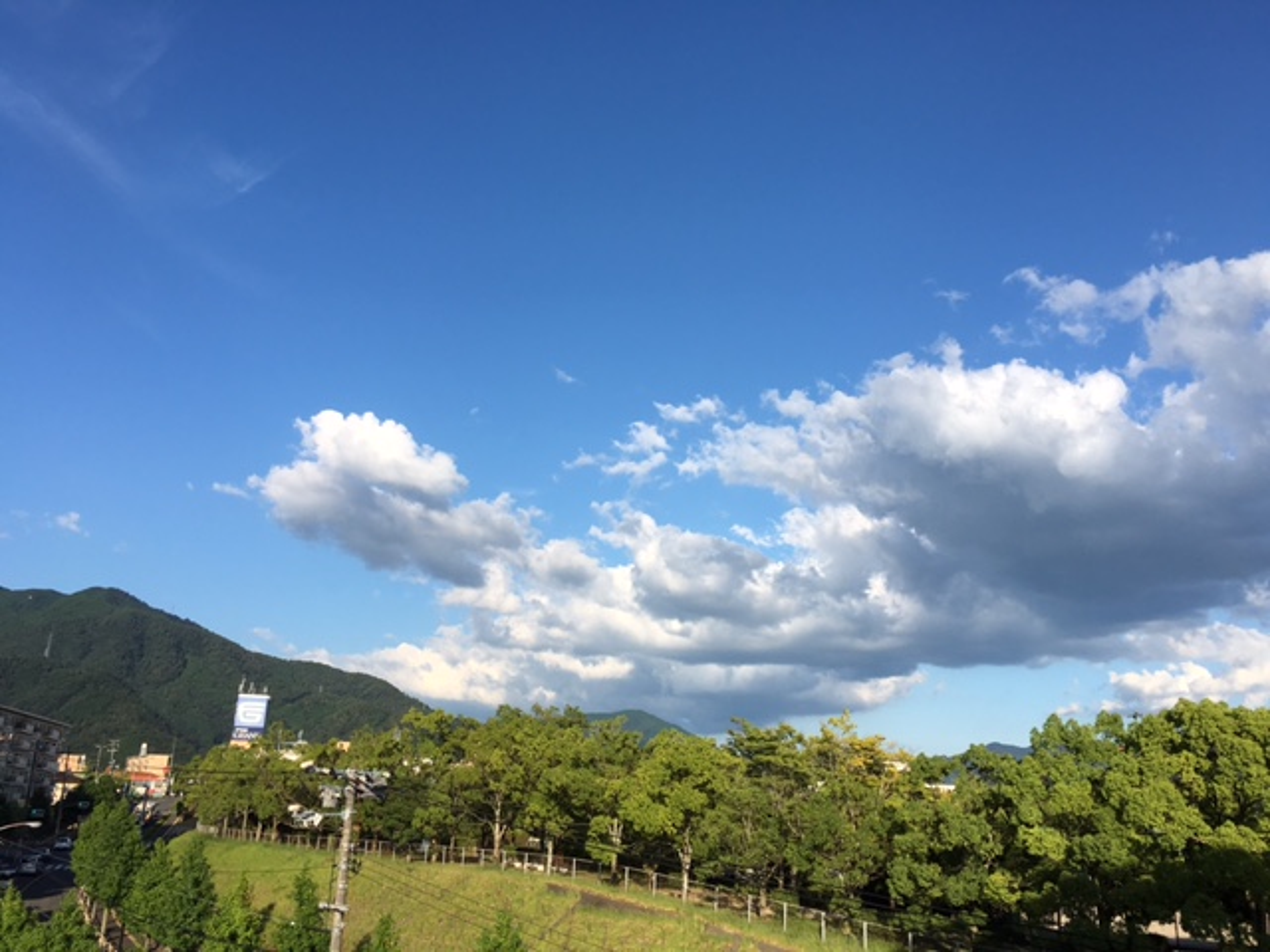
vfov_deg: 48.2
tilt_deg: +17.7
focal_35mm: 29
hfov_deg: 61.7
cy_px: 476
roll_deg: -1.0
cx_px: 635
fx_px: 1064
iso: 25
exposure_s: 1/1479
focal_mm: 4.15
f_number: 2.2
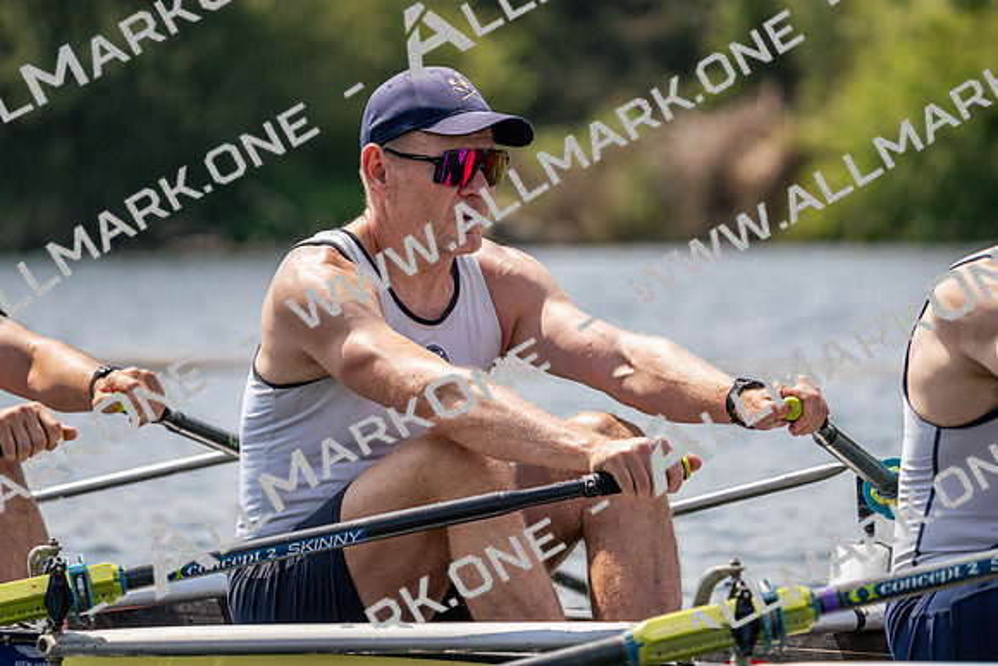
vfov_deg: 4.7
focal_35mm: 291
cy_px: 333
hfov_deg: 7.1
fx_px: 8069
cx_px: 499
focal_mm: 291
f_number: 5.6
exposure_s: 1/1600
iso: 200
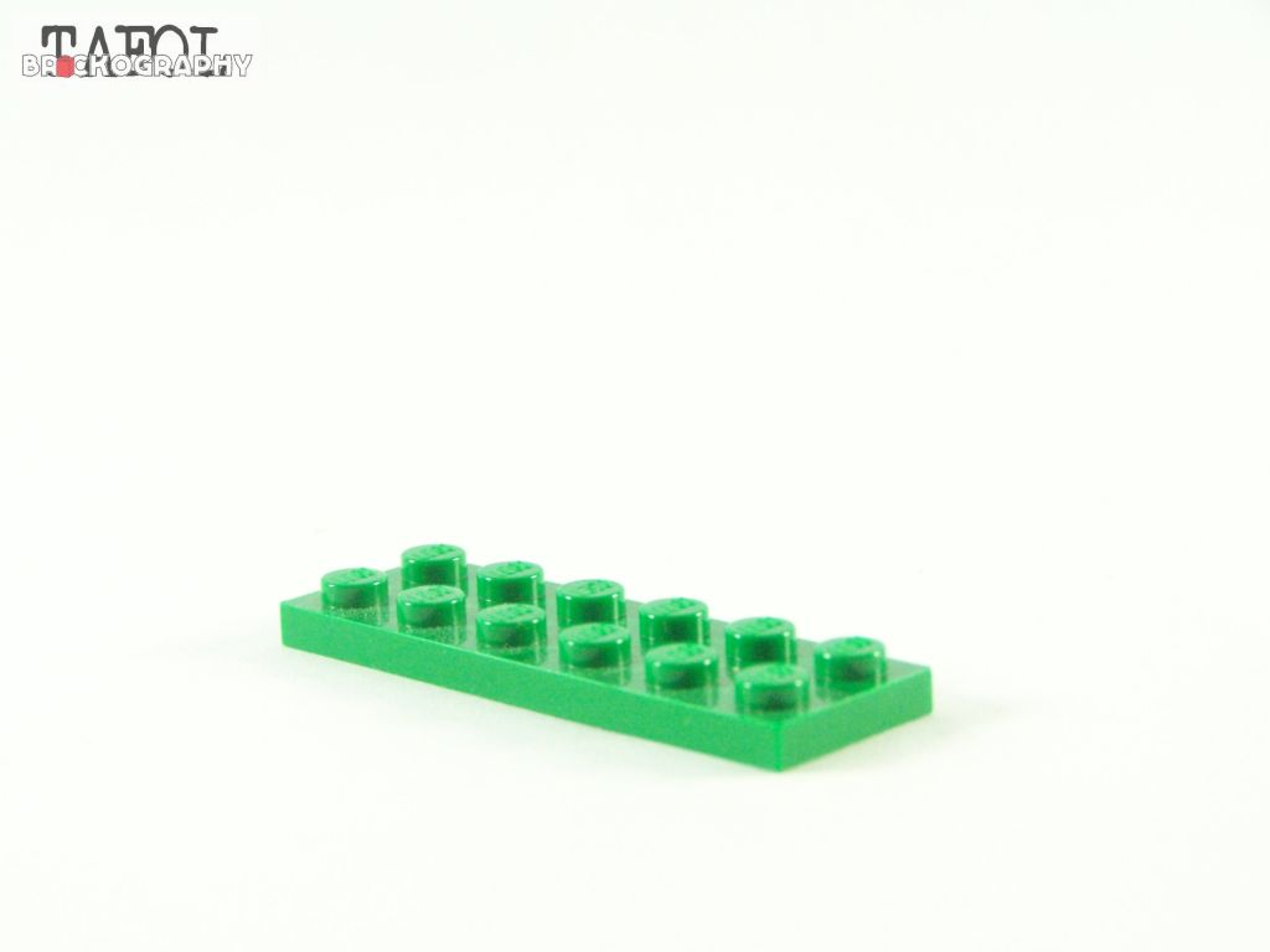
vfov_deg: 14.1
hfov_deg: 18.7
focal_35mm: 105
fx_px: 3852
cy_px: 476
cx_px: 635
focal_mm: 17.5
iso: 400
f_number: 4
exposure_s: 1/60
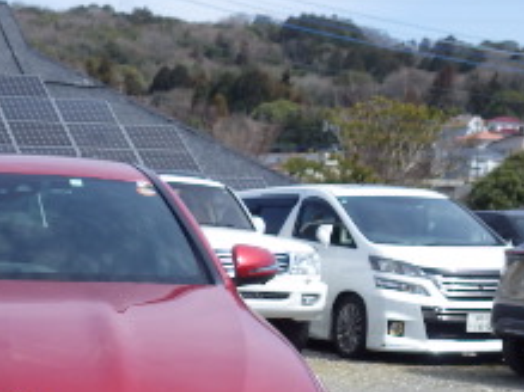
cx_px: 22
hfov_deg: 25.6
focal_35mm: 73
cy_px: 502
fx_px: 1104
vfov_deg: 18.8
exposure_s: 1/1500
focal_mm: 4.5
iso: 125
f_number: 2.8
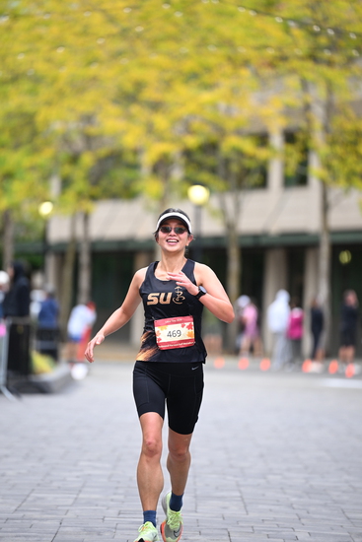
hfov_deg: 6.9
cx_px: 181
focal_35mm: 200
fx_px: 3015
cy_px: 271
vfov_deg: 10.3
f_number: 2.8
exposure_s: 1/2000
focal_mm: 200
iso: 1000
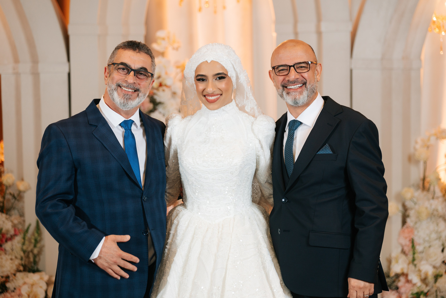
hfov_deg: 20.6
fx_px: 1229
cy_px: 148
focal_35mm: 99
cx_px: 225
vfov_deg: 13.8
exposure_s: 1/200
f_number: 2.8
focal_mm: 96
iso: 400
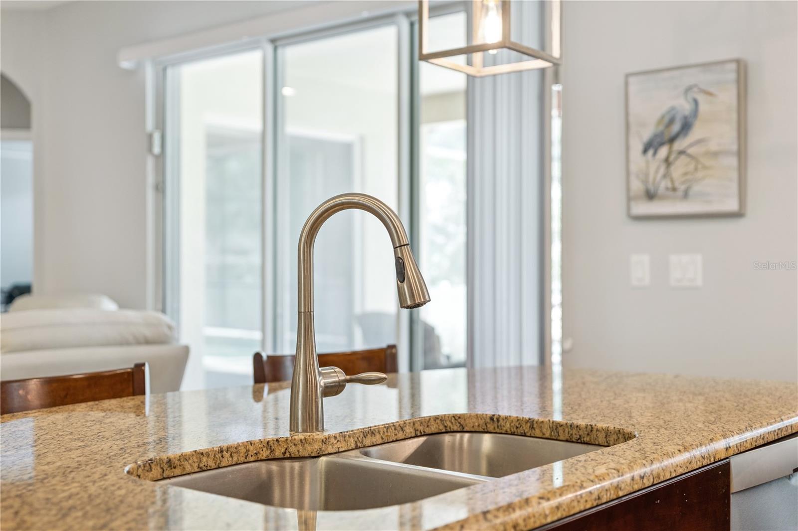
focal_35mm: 45
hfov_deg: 43.6
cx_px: 399
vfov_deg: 29.9
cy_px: 266
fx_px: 997
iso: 800
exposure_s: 1/125
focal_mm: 45
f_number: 2.8
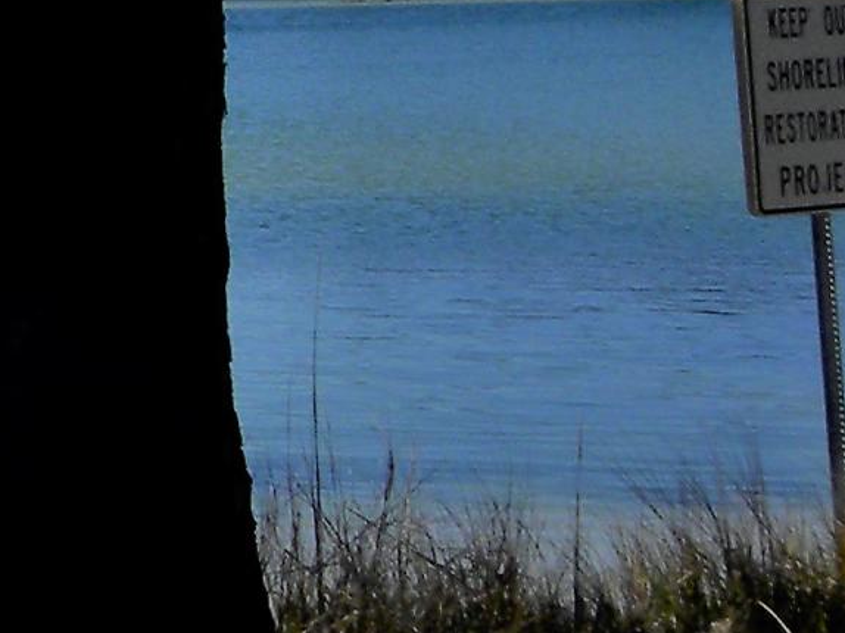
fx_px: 3318
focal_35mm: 136
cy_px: -384
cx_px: -773
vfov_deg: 10.4
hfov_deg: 12.9
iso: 64
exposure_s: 1/438
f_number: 6.3
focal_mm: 4.6
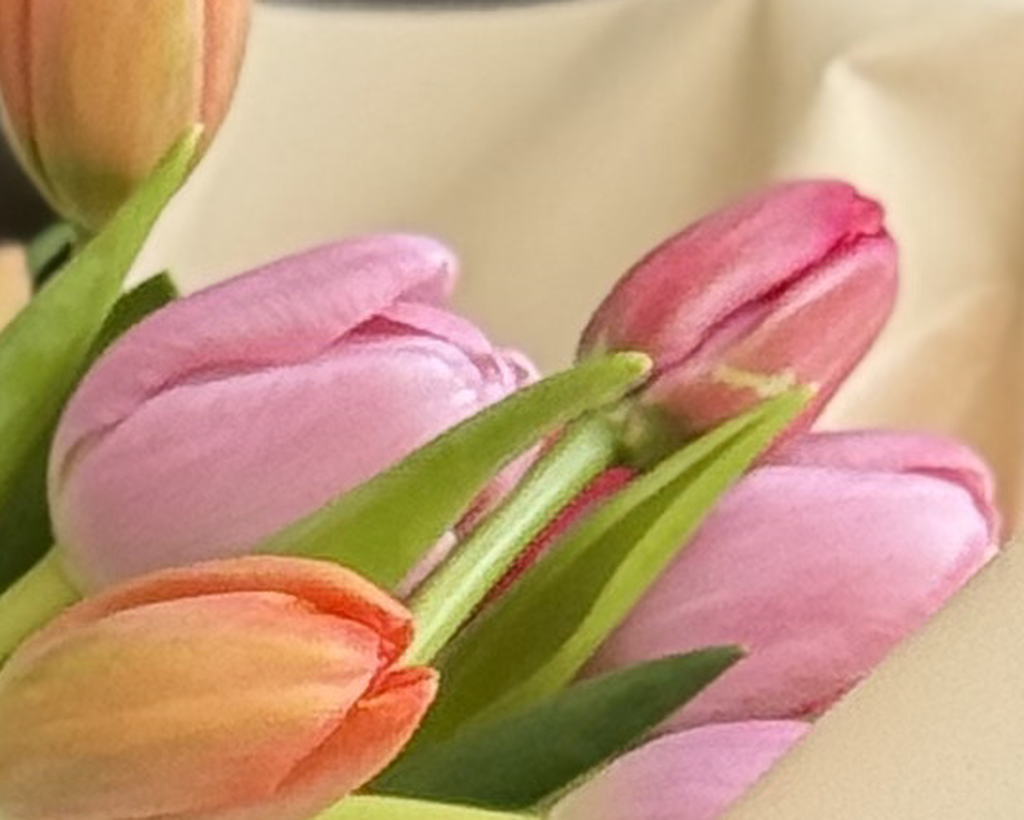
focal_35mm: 351
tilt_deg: -3.9
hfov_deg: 5.5
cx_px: -463
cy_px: 1541
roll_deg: +0.4
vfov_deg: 4.4
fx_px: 10643
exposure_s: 1/513
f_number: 1.78
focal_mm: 6.76
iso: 64
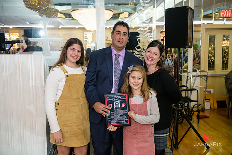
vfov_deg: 37.9
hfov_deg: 54.4
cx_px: 116
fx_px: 226
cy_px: 78
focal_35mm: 35
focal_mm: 35
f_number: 3.2
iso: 1000
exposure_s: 1/125
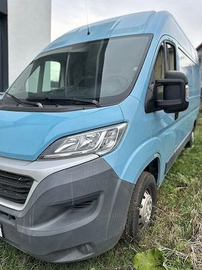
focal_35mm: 24
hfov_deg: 56.8
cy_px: 135
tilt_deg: -8.4
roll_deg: -3.7
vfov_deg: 71.6
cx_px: 101
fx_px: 187
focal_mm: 6.86
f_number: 1.78
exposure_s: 1/419
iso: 80
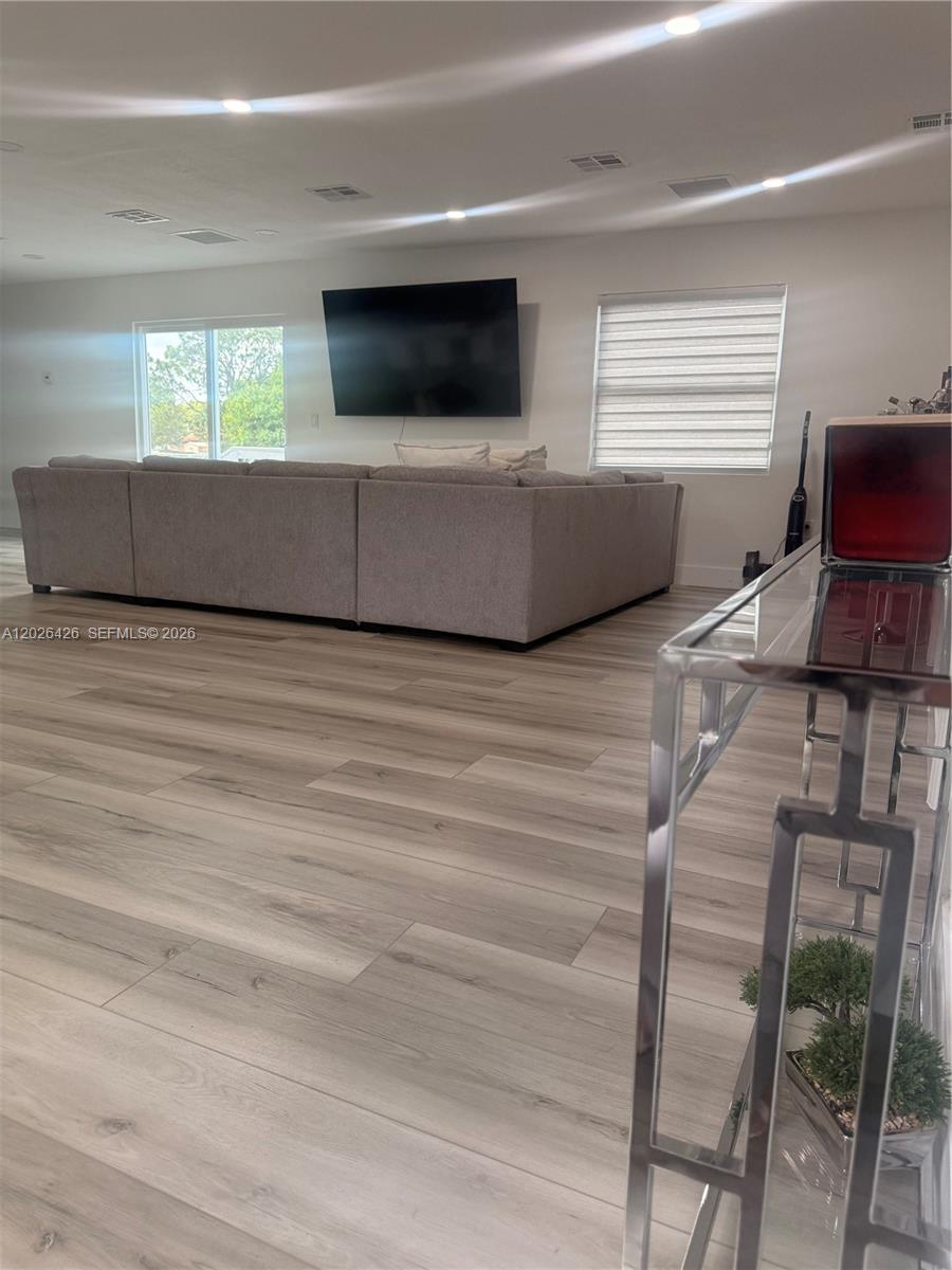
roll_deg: -1.7
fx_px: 880
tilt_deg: -10.7
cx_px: 476
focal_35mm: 24
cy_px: 635
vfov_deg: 71.6
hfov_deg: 56.8
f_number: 1.78
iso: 200
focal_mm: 6.76
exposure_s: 1/230
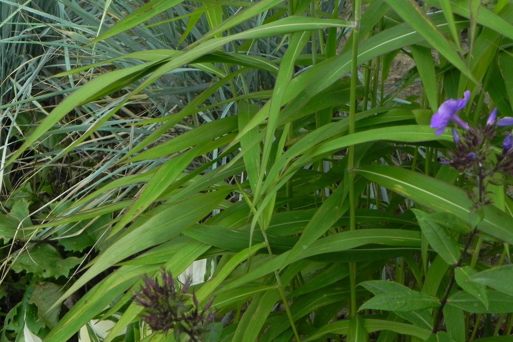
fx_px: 1567
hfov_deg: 18.6
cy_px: 182
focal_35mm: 110
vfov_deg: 12.5
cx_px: 255
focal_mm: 18.8
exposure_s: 1/125
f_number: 4.5
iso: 160
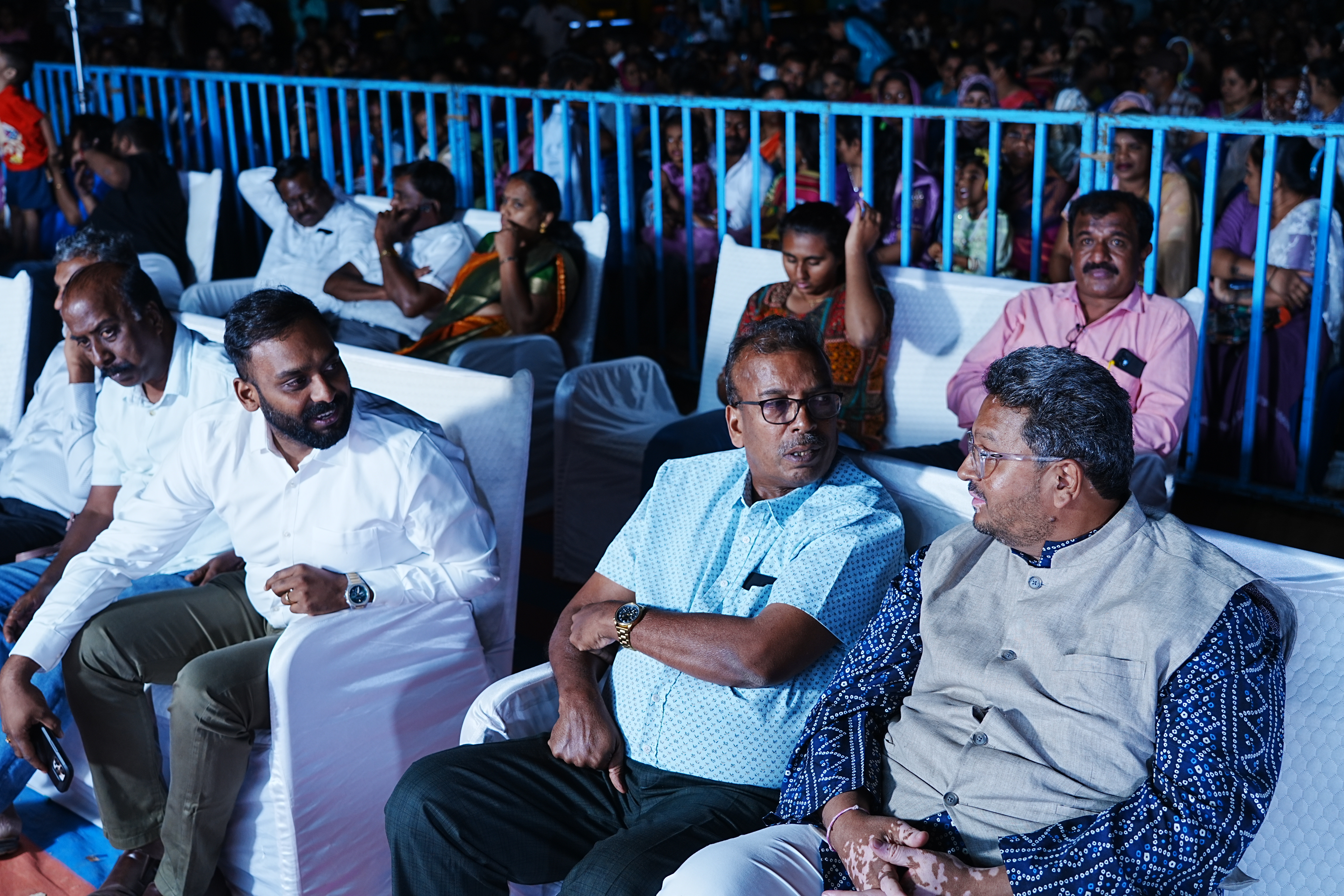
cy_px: 448
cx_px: 672
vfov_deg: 31.9
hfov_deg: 46.4
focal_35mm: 42
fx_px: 1568
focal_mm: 42
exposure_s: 1/100
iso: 250
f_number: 4.5
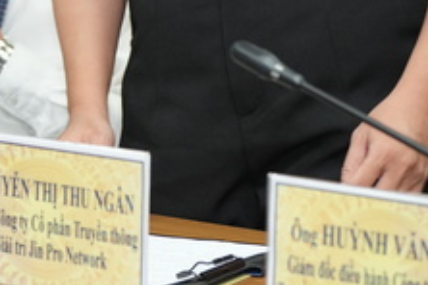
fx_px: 3341
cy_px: -224
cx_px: -44
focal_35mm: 281
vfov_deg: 4.8
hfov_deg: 7.3
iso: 1600
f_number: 3.5
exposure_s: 1/200
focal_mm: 78
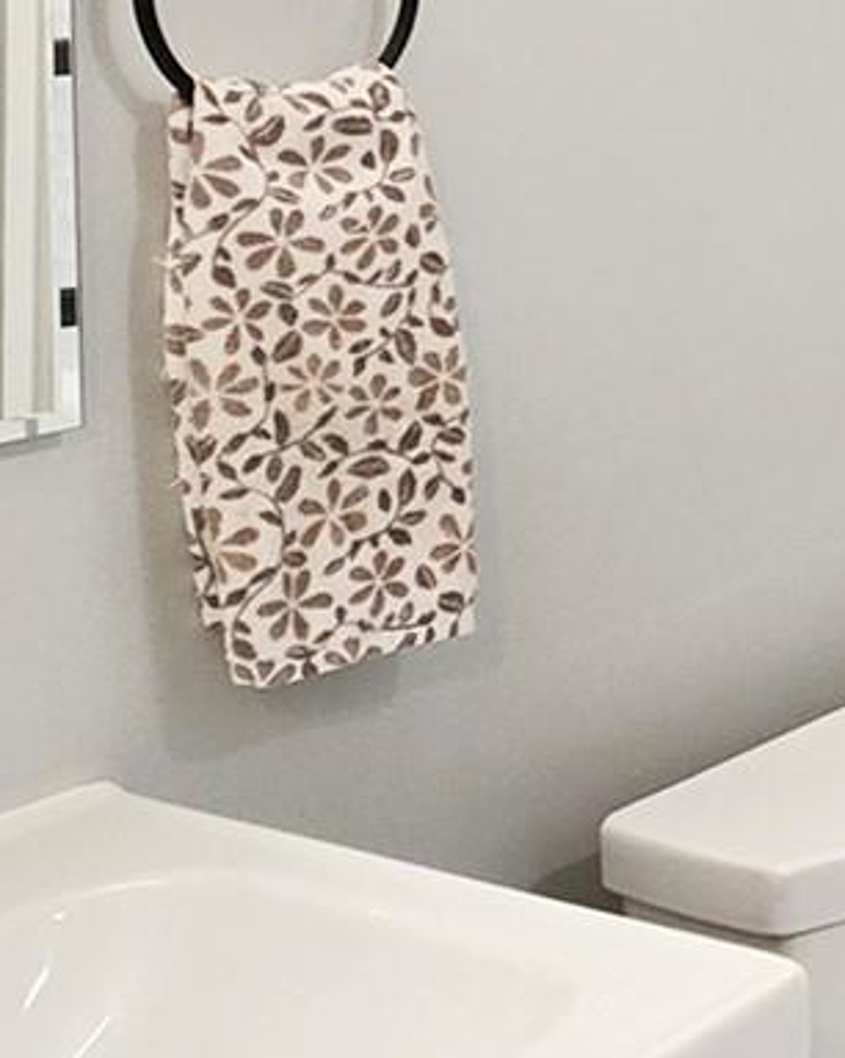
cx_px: 1364
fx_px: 1658
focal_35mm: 53
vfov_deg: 34.6
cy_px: 265
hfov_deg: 22.1
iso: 80
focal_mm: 2.2
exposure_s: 1/60
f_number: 2.2
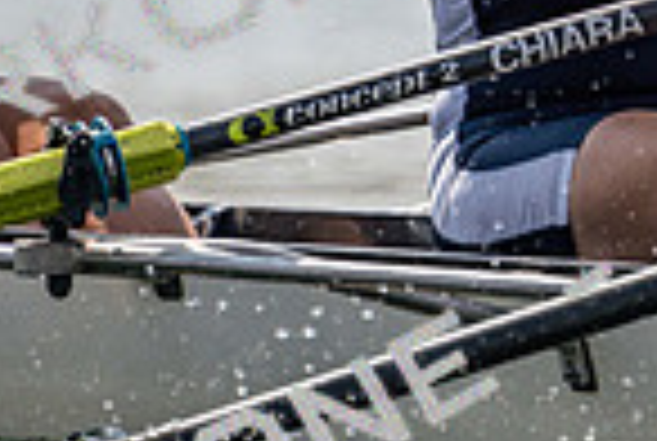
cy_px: -173
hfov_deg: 0.9
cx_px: 324
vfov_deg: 0.6
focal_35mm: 2379
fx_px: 43505
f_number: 6.3
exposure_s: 1/1600
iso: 250
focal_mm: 600
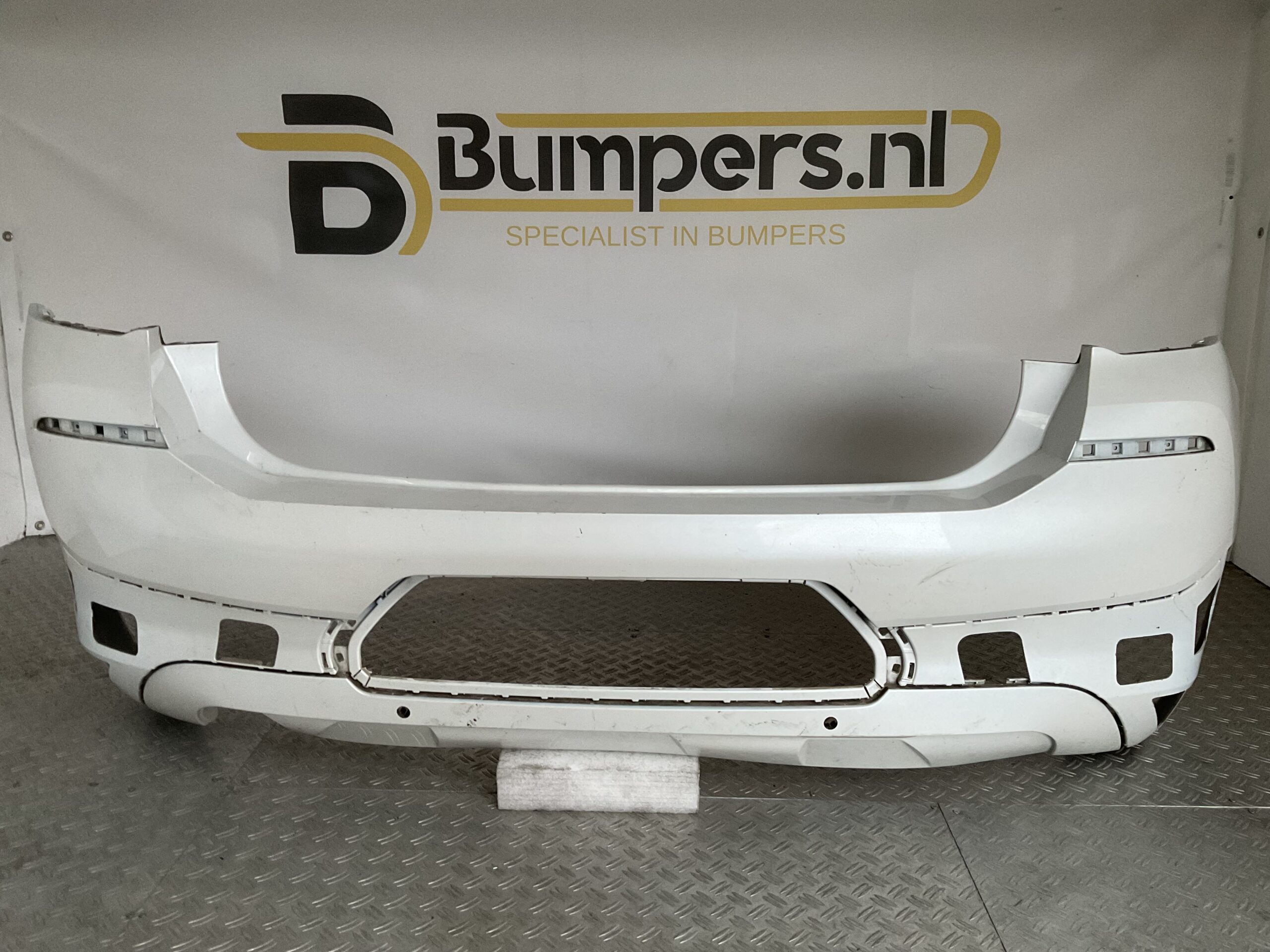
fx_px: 1064
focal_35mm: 29
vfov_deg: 48.2
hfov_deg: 61.7
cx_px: 635
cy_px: 476
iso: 160
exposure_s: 1/50
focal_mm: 3
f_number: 1.8
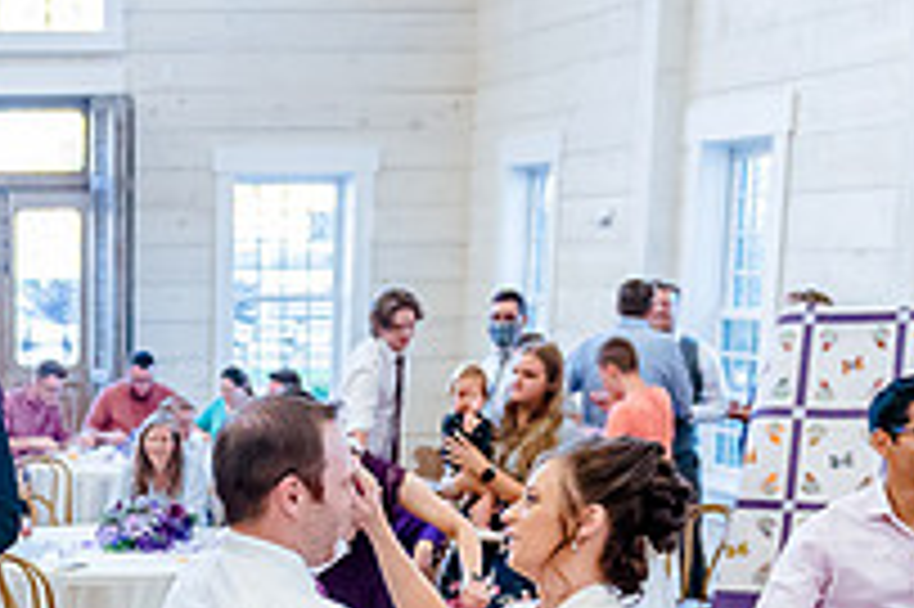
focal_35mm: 80
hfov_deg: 24.1
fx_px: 2029
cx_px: -22
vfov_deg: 16.5
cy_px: 691
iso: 2500
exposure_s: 1/640
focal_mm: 24
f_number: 2.8
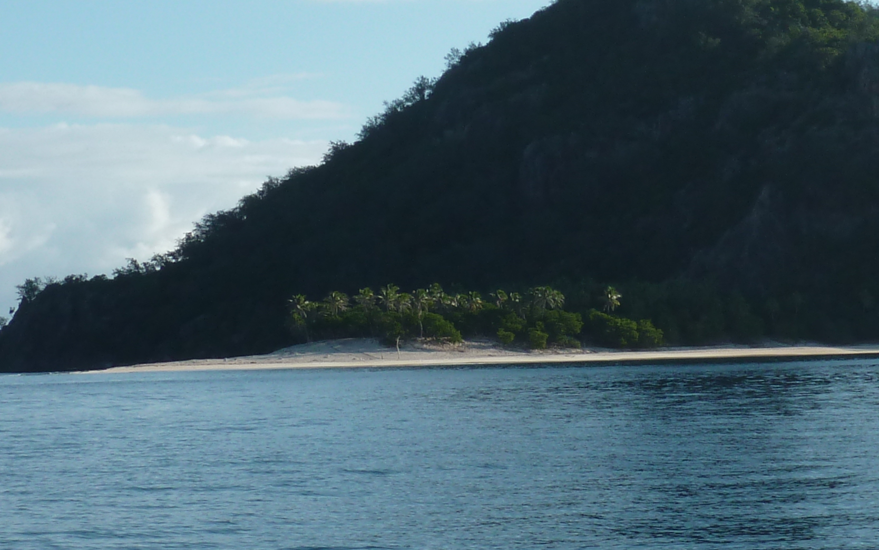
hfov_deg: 17.0
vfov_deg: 10.7
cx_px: 688
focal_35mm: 122
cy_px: 163
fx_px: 2923
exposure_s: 1/400
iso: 80
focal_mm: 7.9
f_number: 5
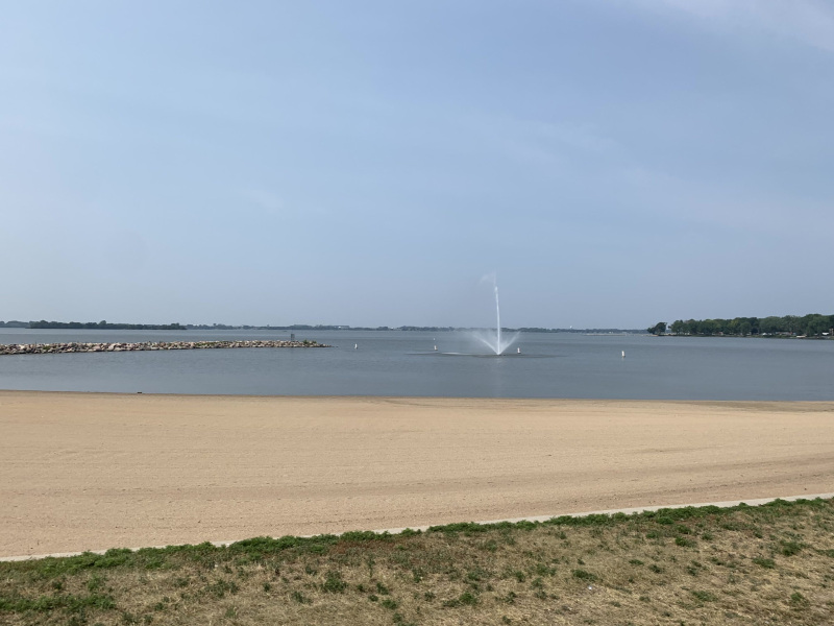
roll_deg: -1.5
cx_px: 417
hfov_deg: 67.3
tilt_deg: +1.1
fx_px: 626
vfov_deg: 53.1
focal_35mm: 26
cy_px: 313
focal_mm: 4.25
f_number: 1.8
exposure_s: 1/4098
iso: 25
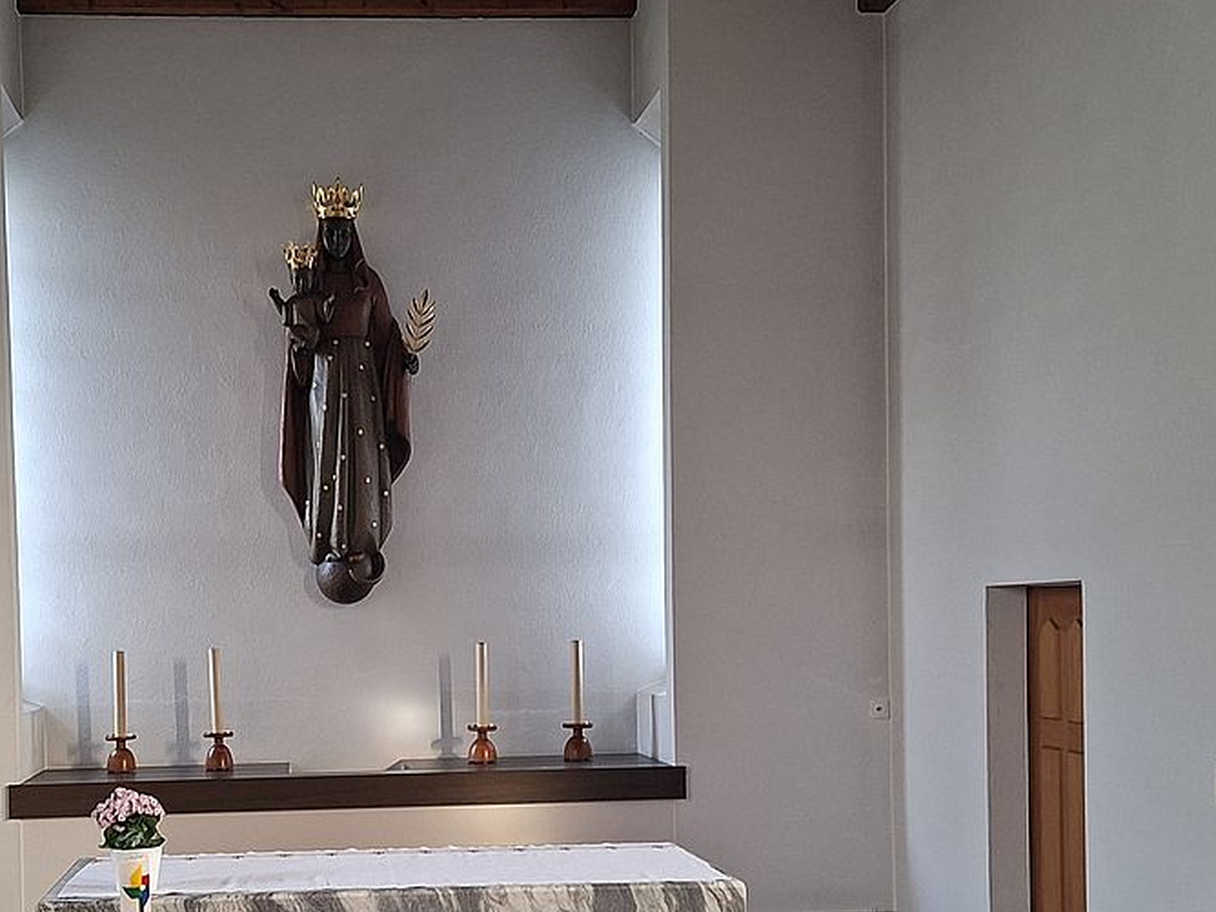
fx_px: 1651
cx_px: 409
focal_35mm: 47
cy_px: 650
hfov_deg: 40.0
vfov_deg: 30.5
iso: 320
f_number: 1.8
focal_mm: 5.54
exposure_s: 1/50
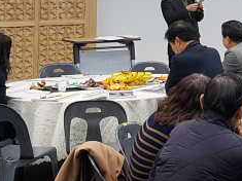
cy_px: -52
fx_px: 503
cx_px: 324
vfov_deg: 19.0
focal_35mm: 72
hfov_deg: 23.5
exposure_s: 1/60
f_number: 1.7
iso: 64
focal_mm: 4.2
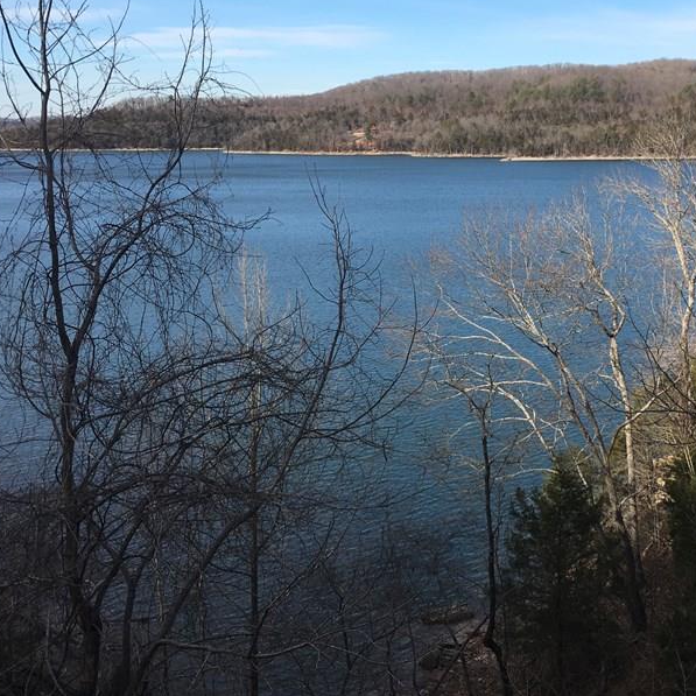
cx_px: 486
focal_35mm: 44
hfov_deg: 37.7
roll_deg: -0.5
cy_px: 307
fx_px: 1001
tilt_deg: -11.7
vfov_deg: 38.3
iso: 25
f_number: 2.2
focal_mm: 4.15
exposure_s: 1/1326
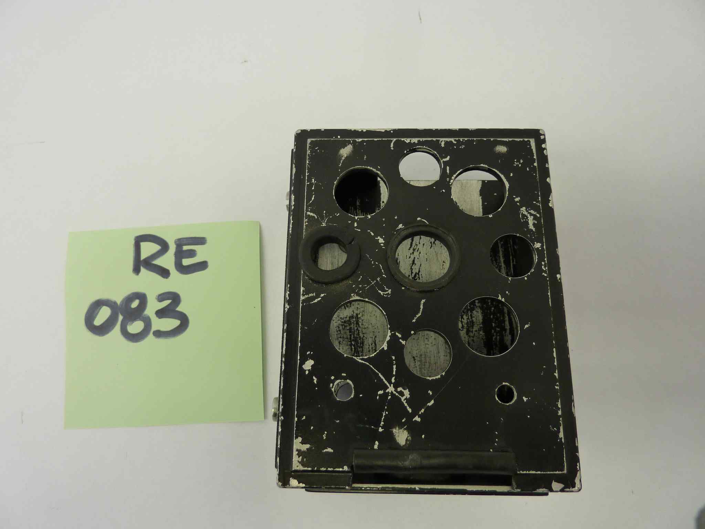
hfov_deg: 69.4
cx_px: 352
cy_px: 264
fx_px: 509
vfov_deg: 54.9
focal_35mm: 25
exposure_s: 1/30
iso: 125
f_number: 3.3
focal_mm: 4.1
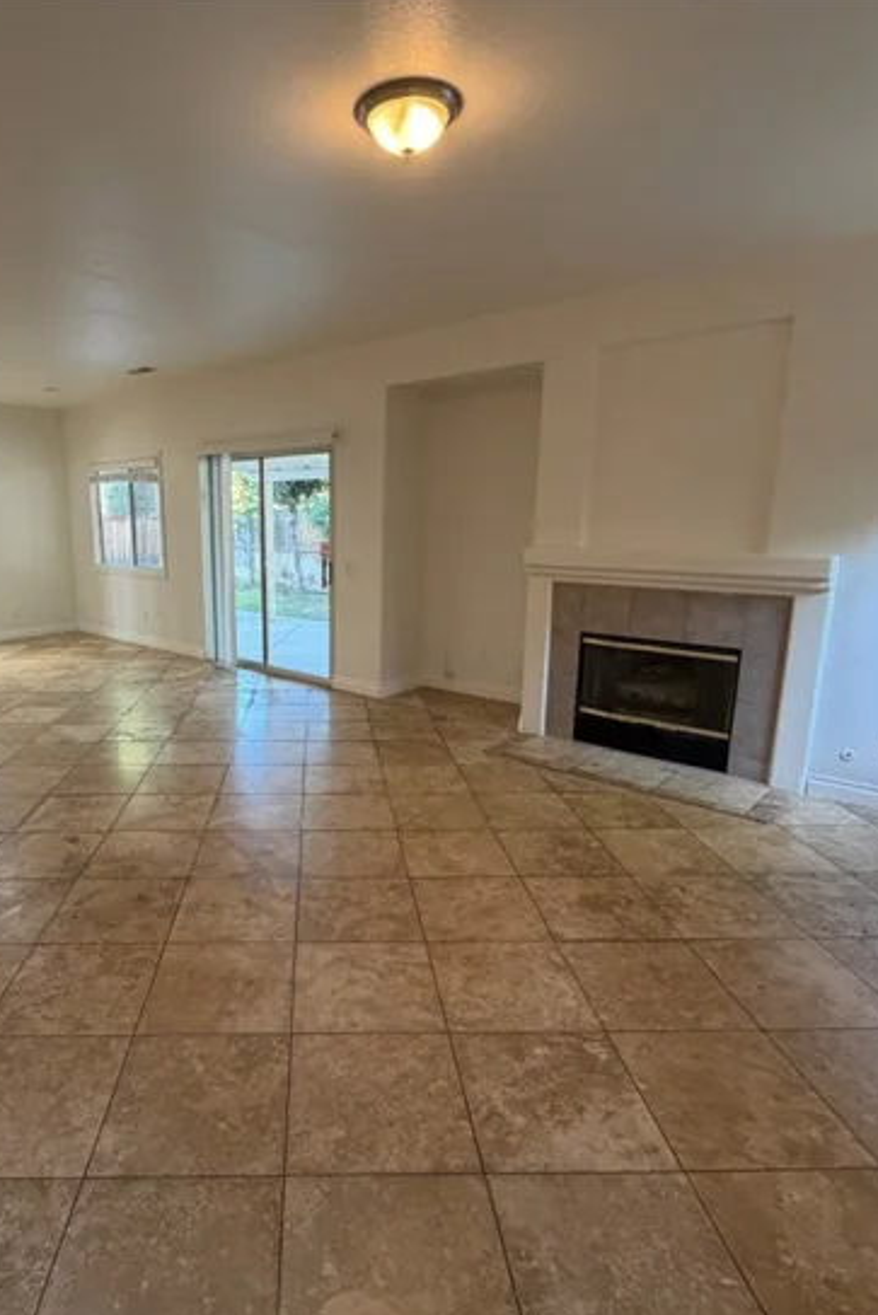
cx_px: 325
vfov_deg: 84.0
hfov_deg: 61.1
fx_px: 731
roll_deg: +0.9
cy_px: 670
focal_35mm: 20
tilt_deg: -10.6
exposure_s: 1/60
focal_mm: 2.22
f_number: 2.2
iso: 250
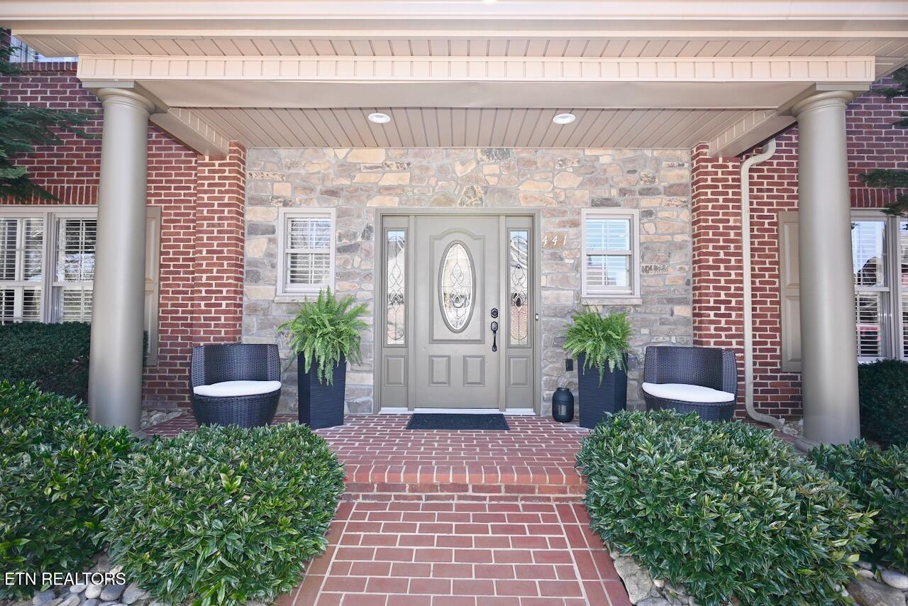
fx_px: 454
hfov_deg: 90.0
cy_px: 303
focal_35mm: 18
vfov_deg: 67.4
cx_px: 454
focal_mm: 12
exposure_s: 1/80
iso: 100
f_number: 4.5
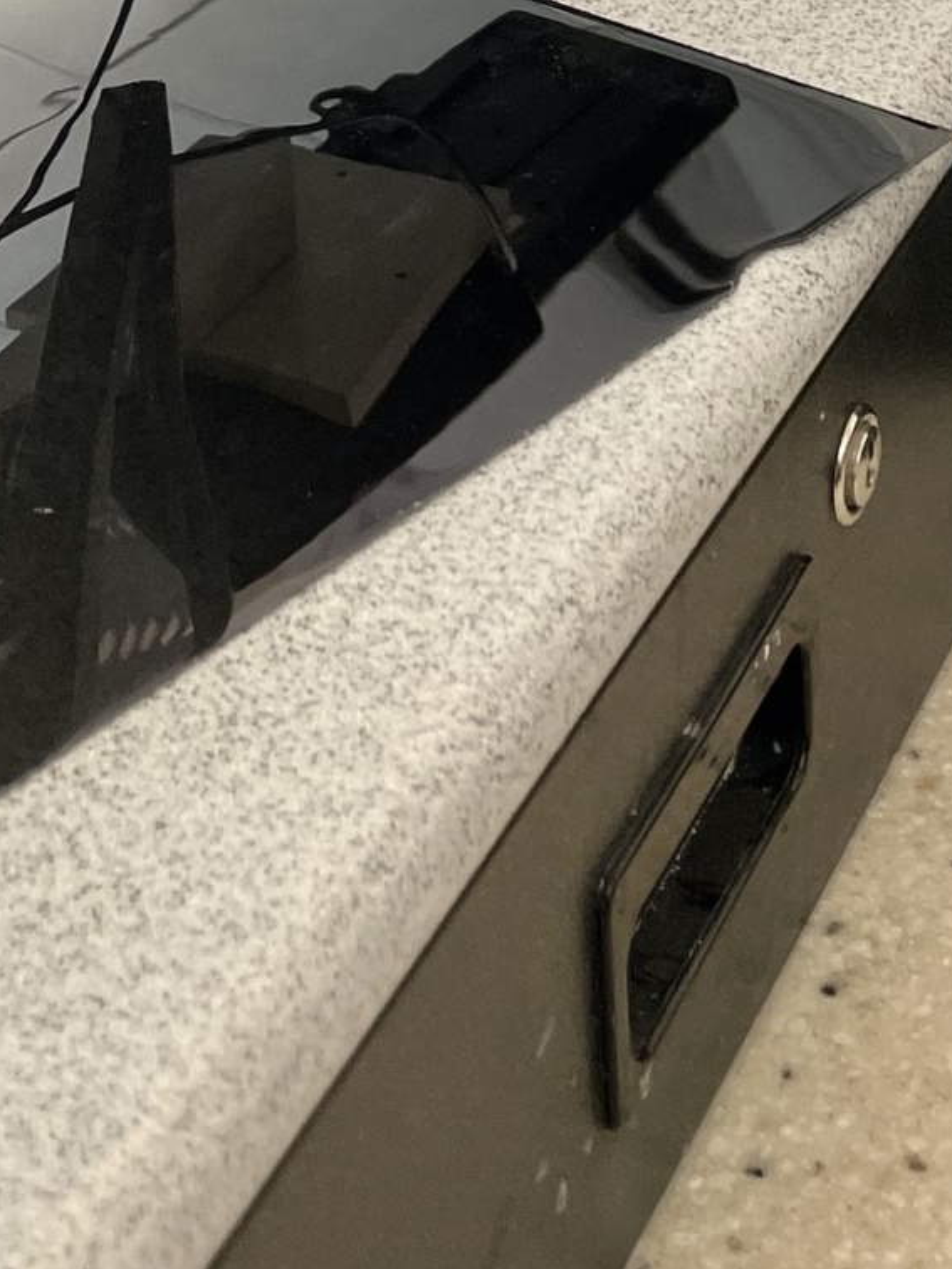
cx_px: 976
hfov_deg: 16.4
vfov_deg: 19.3
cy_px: -660
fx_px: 3227
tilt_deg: -14.2
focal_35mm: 88
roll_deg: +1.4
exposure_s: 1/60
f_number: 1.6
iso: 64
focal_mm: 4.2
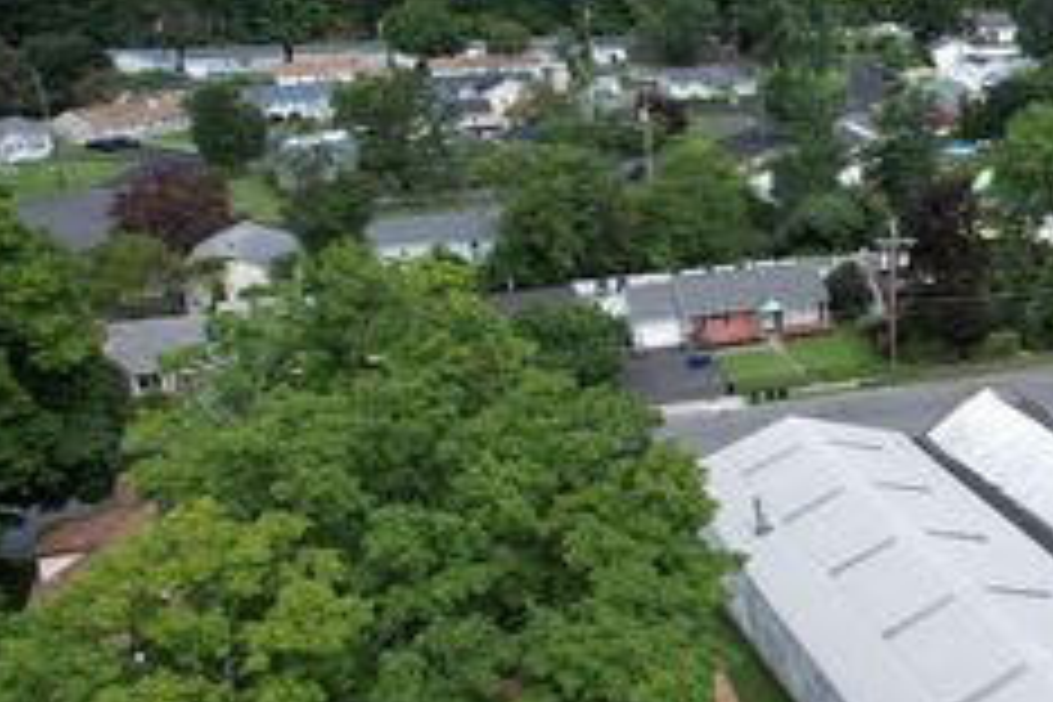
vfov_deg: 28.6
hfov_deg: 37.2
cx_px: 1071
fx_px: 1375
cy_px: 313
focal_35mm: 47
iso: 100
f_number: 2.8
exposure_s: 1/1250
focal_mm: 8.38
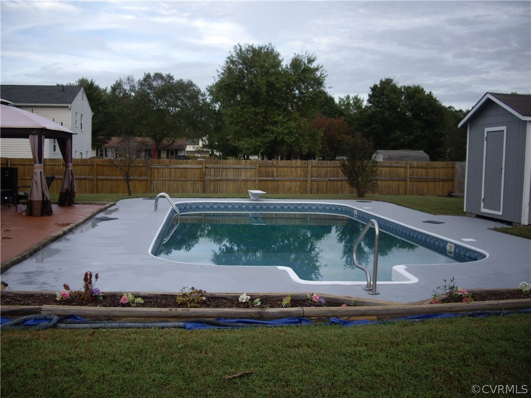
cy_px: 199
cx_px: 266
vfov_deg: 37.7
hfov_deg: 49.0
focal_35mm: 38
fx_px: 583
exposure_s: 1/320
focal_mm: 7.9
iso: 64
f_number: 2.8
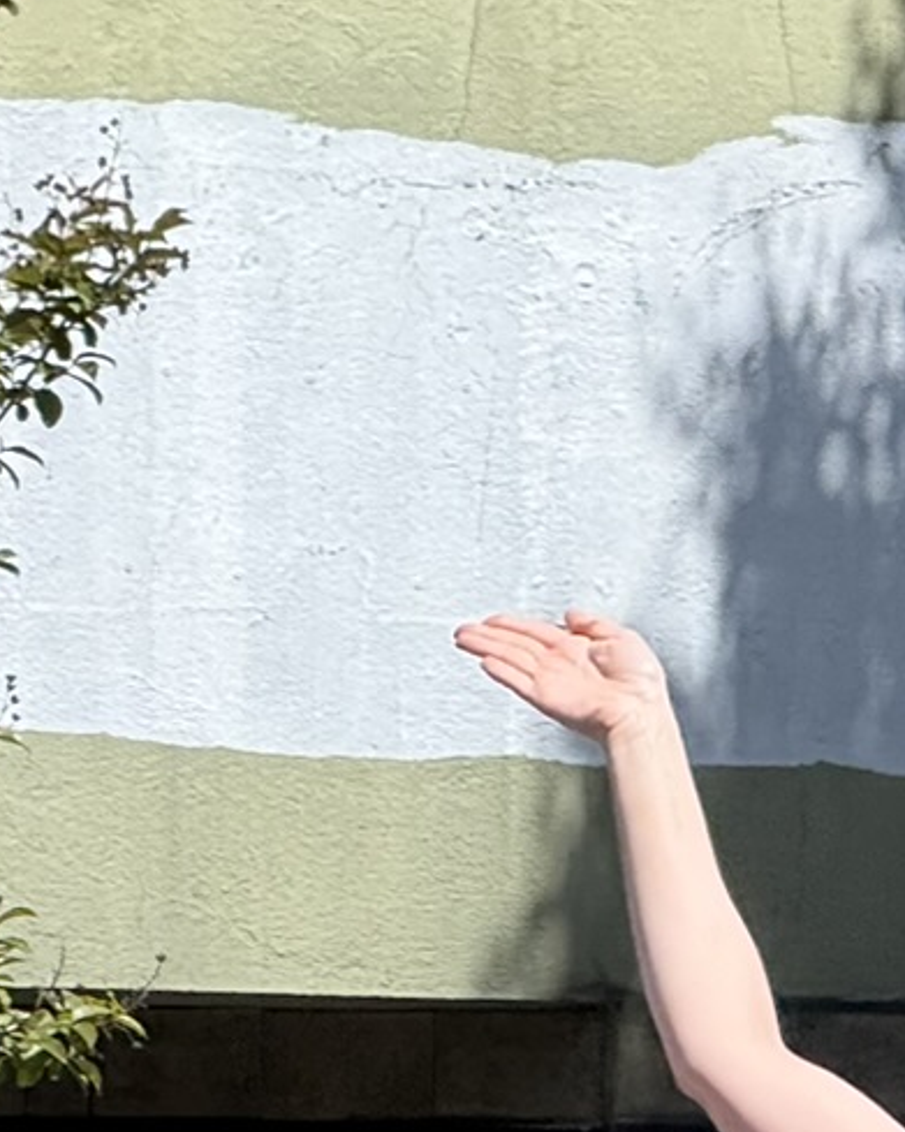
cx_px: -400
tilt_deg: +2.0
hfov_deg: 3.1
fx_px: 16444
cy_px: 1556
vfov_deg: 3.9
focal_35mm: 491
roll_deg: -1.5
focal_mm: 15.66
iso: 64
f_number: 2.8
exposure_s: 1/1033
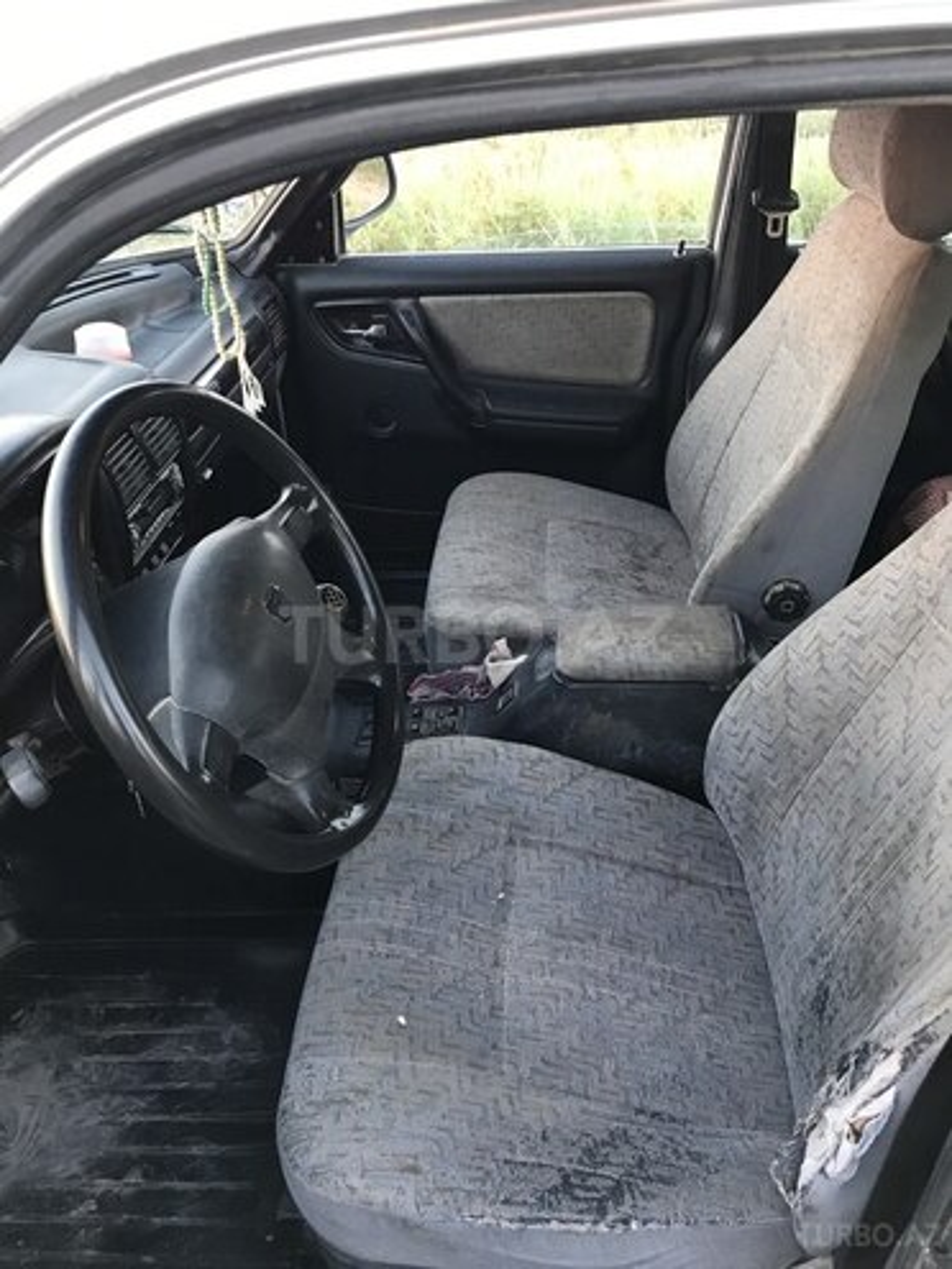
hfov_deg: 49.7
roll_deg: +2.2
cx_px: 476
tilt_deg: -31.5
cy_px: 634
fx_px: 1027
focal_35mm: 28
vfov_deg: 63.4
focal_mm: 3.99
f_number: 1.8
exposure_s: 1/17
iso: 50
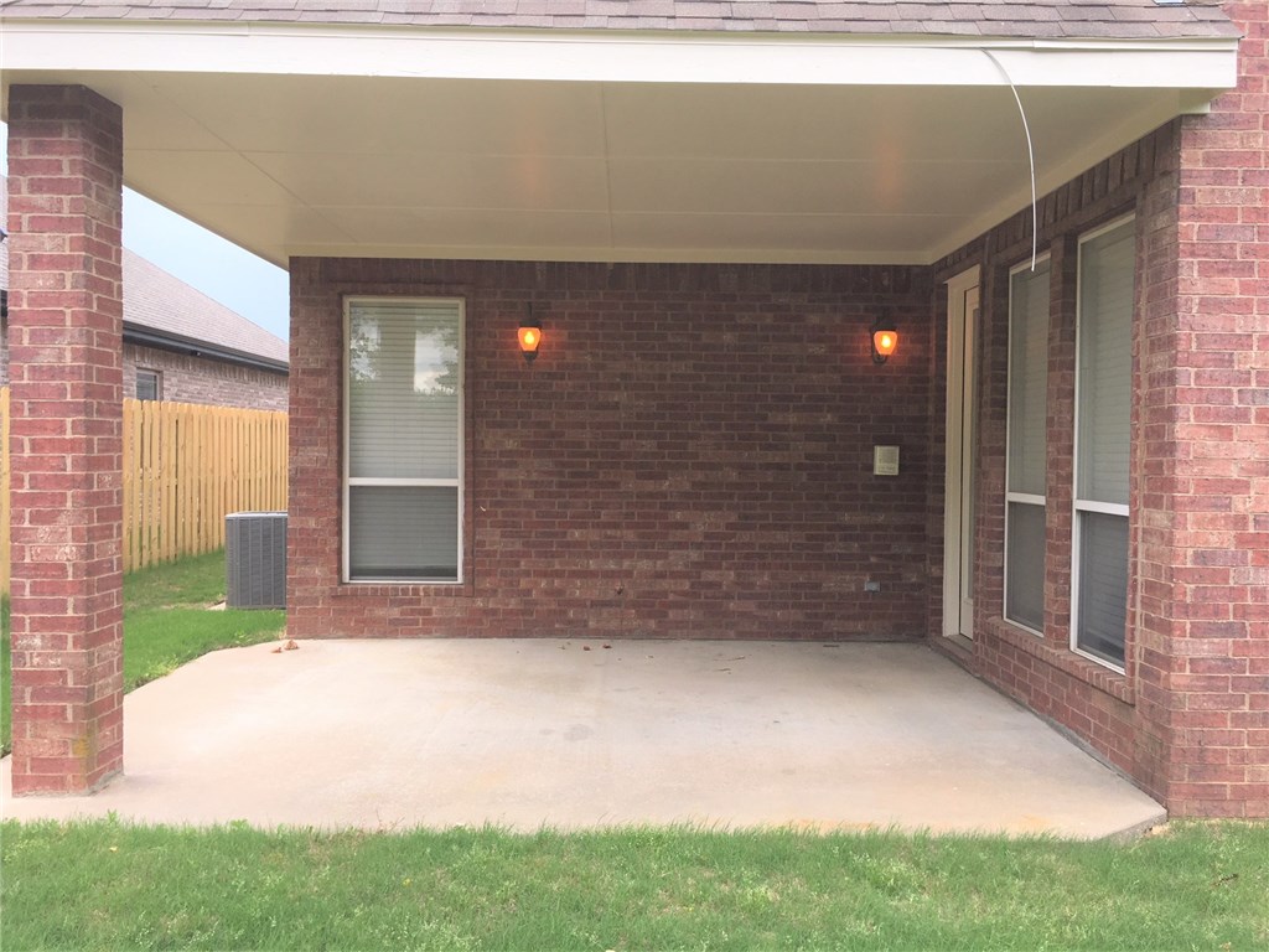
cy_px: 476
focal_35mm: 29
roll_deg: -0.9
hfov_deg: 61.7
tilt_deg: -1.5
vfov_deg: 48.2
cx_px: 634
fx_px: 1063
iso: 25
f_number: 2.2
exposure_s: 1/242
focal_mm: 4.15
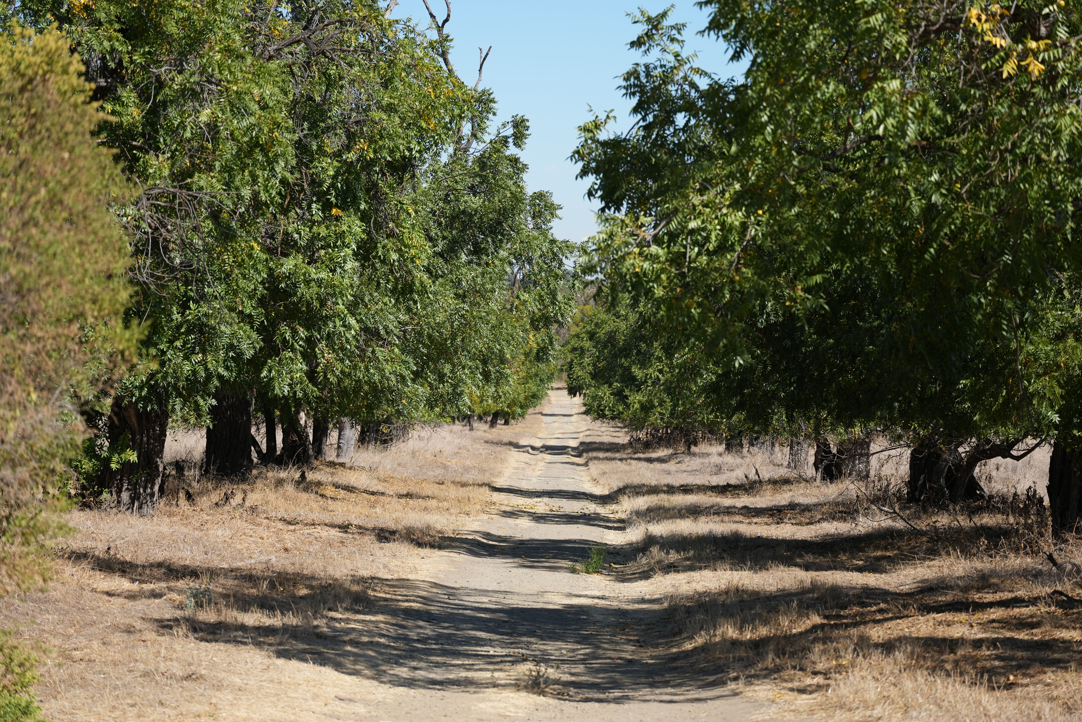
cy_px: 361
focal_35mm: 100
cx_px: 541
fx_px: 3005
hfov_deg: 20.4
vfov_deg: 13.7
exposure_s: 1/2000
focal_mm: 100
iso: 400
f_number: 4.5
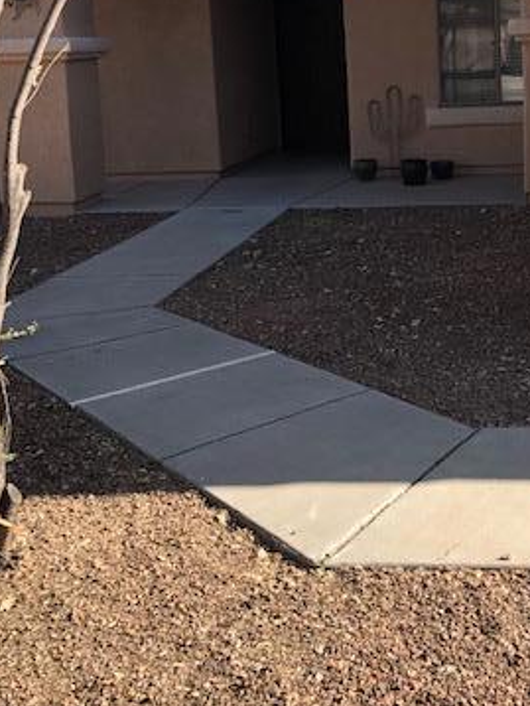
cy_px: 193
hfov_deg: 28.7
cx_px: 400
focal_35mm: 50
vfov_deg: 37.4
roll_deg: -0.2
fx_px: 1020
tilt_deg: -6.0
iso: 20
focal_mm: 3.99
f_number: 1.8
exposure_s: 1/615
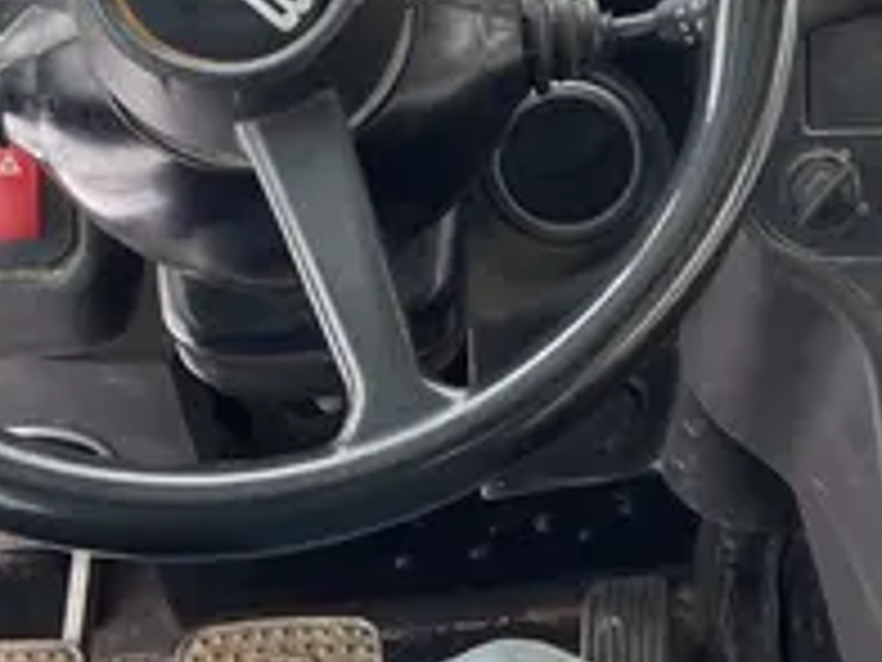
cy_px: 34
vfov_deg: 19.7
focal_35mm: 73
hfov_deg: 26.5
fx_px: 1860
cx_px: 608
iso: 32
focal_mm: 4.2
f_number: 1.6
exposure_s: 1/120
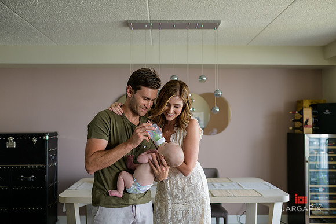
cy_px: 112
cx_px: 168
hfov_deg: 54.4
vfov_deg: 37.9
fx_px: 327
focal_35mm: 35
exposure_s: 1/125
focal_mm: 35
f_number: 2
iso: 200
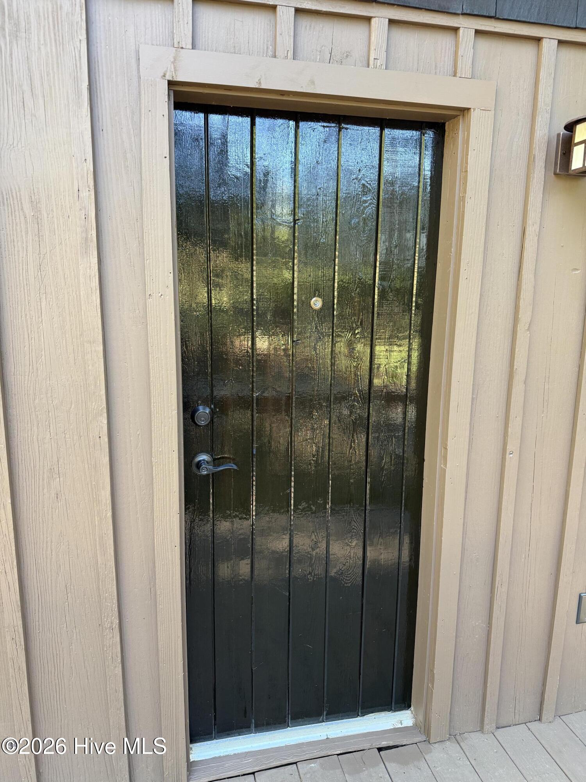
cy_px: 391
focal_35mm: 24
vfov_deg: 71.6
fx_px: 542
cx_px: 293
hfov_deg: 56.8
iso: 200
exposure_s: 1/116
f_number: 1.78
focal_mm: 6.76
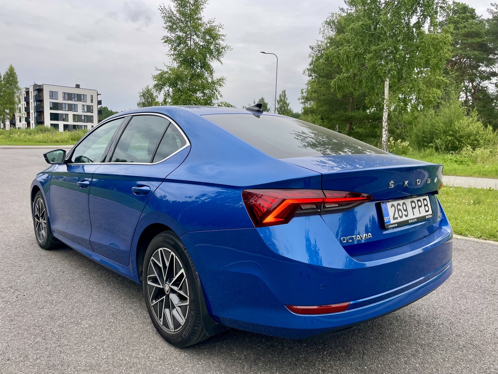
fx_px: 374
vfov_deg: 53.1
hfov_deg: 67.3
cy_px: 187
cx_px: 249
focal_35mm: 26
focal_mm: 4.2
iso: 32
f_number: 1.6
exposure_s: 1/339
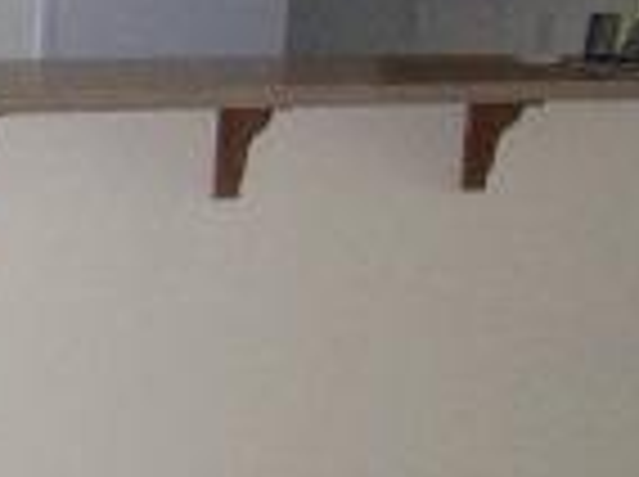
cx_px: -783
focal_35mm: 167
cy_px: 50
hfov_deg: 10.5
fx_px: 3078
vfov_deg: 8.8
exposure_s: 1/60
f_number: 2.8
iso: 400
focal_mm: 6.2
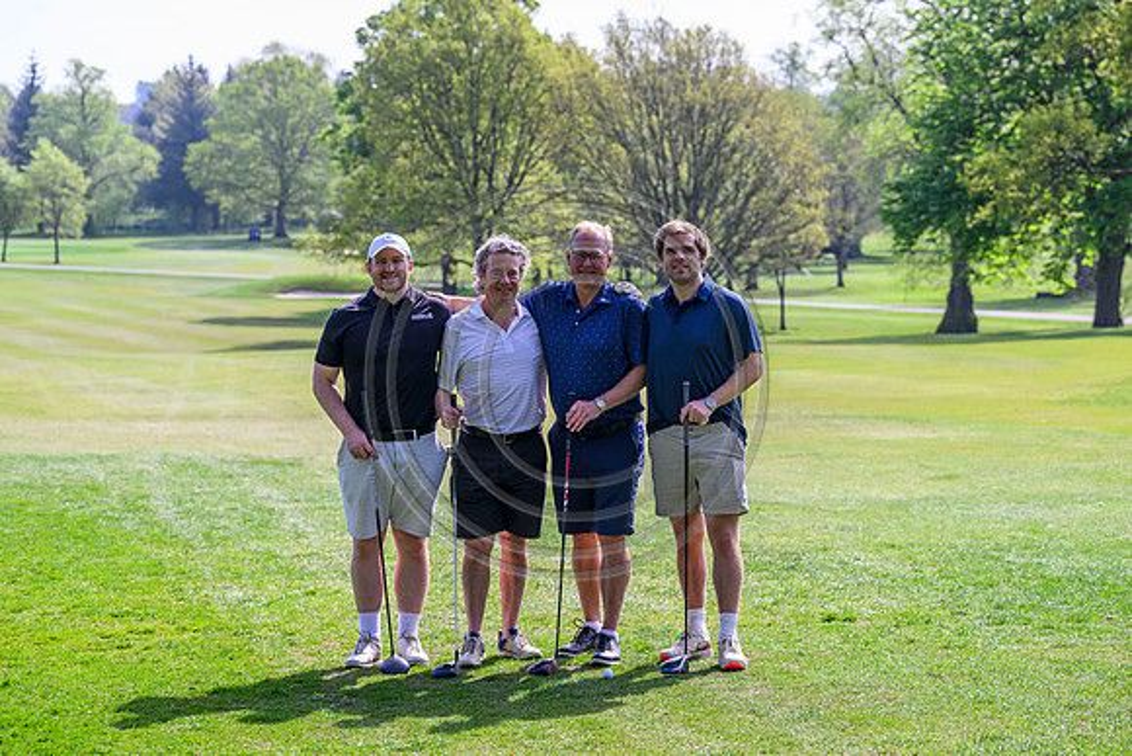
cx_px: 566
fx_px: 3082
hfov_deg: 20.8
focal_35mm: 98
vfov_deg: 14.0
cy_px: 378
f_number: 5
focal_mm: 98
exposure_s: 1/1000
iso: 500
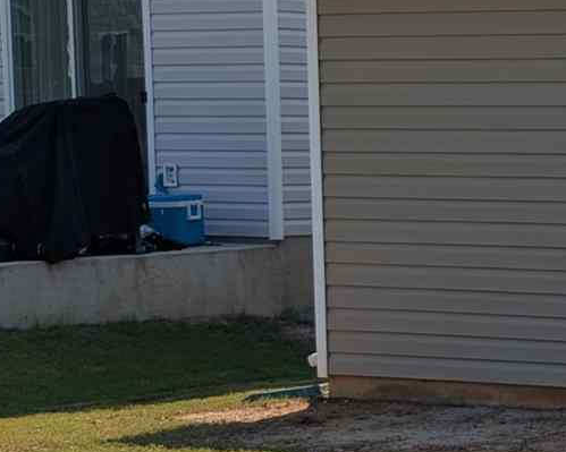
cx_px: 1073
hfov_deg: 12.1
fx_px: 2412
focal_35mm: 144
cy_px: 377
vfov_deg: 10.7
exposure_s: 1/1686
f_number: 1.68
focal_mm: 6.9
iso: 22
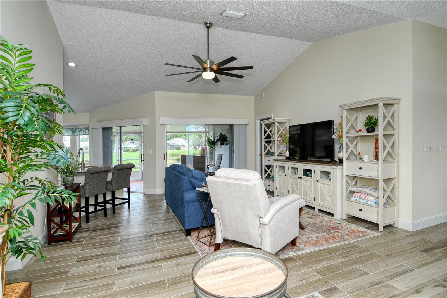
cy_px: 149
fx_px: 223
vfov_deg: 67.4
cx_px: 224
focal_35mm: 18
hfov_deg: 90.0
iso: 640
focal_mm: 12
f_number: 8
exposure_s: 1/250
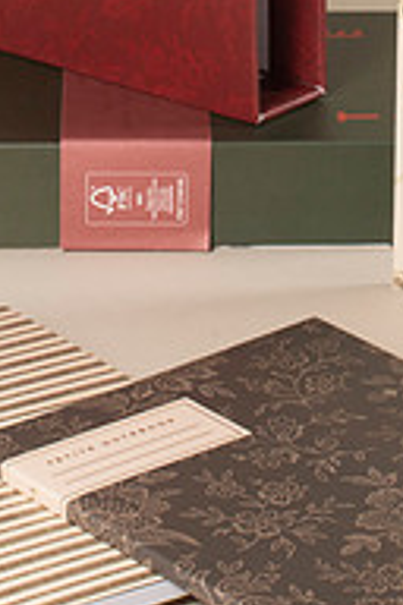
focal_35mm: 222
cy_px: 3
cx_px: 260
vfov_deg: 9.2
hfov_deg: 6.2
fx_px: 3727
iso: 250
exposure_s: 1/200
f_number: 16
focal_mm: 50
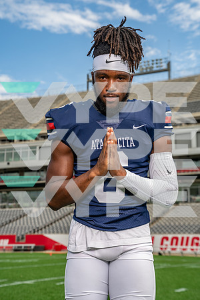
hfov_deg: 24.6
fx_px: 458
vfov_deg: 36.2
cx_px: 100
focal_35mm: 55
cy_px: 150
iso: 100
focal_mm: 55
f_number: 5.6
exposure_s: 1/320
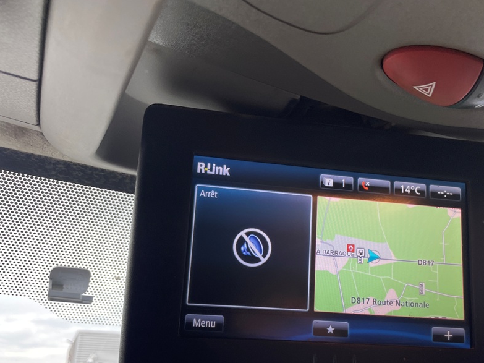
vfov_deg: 41.4
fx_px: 475
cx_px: 276
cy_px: 235
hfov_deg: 53.8
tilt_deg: +18.9
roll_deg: +1.3
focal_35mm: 34
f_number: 1.6
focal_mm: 4.2
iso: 32
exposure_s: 1/160
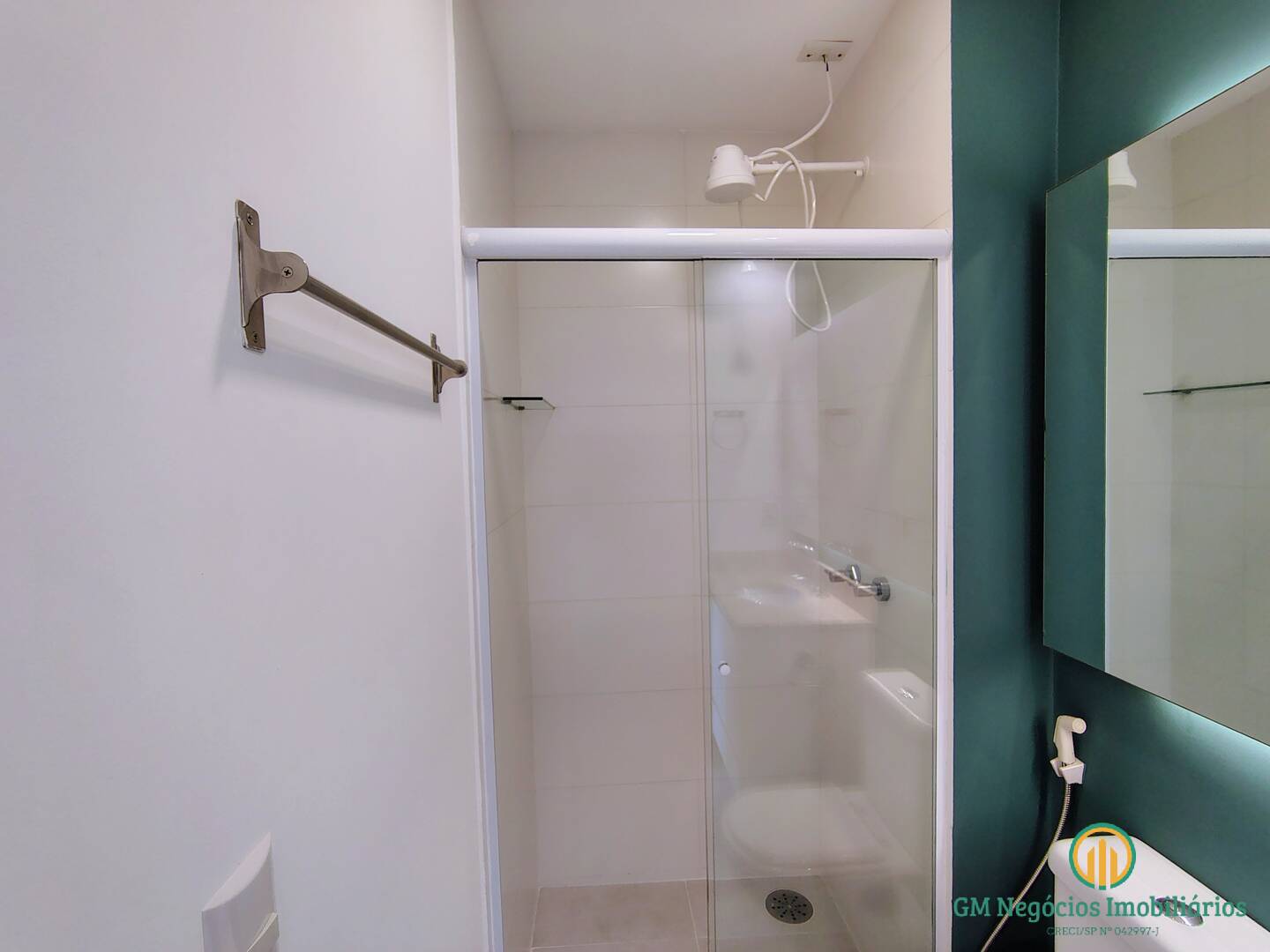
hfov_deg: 94.5
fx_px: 587
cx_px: 635
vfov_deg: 78.1
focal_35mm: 16
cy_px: 476
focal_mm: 2.13
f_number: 2.2
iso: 297
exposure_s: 1/60
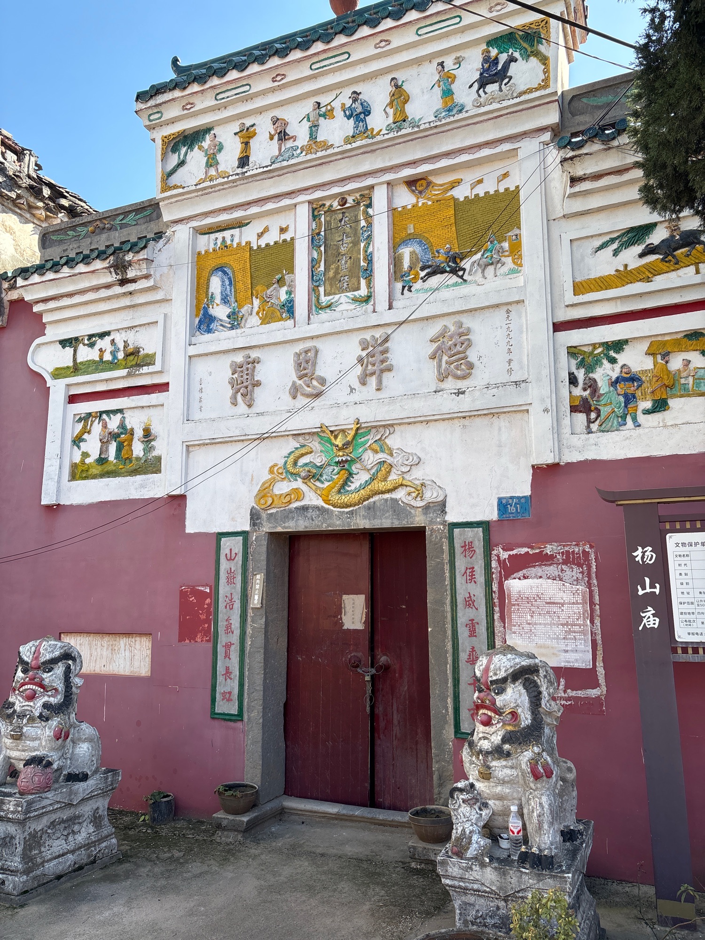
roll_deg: +0.2
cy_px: 470
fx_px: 706
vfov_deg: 67.3
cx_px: 352
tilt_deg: +10.7
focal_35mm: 26
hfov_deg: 53.1
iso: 50
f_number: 1.6
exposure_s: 1/861
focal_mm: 5.96
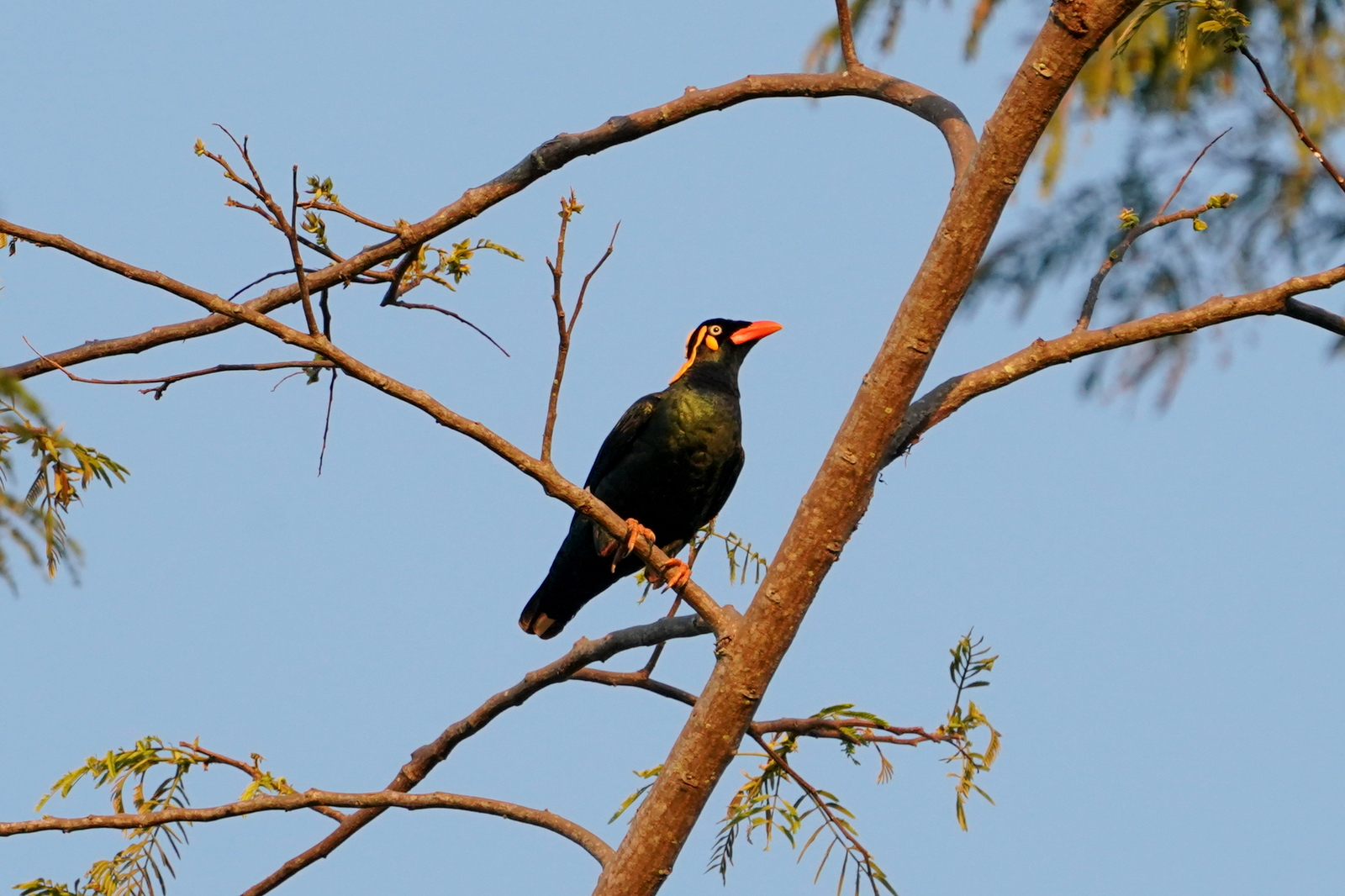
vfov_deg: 2.3
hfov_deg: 3.4
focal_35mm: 600
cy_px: 448
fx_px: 22411
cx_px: 672
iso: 2000
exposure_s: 1/800
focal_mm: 600
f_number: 7.1
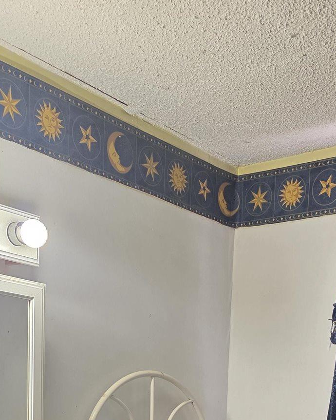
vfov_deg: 26.7
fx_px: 746
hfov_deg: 25.3
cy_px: 543
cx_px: 214
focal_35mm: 60
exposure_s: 1/120
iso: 125
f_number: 1.7
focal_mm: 6.3
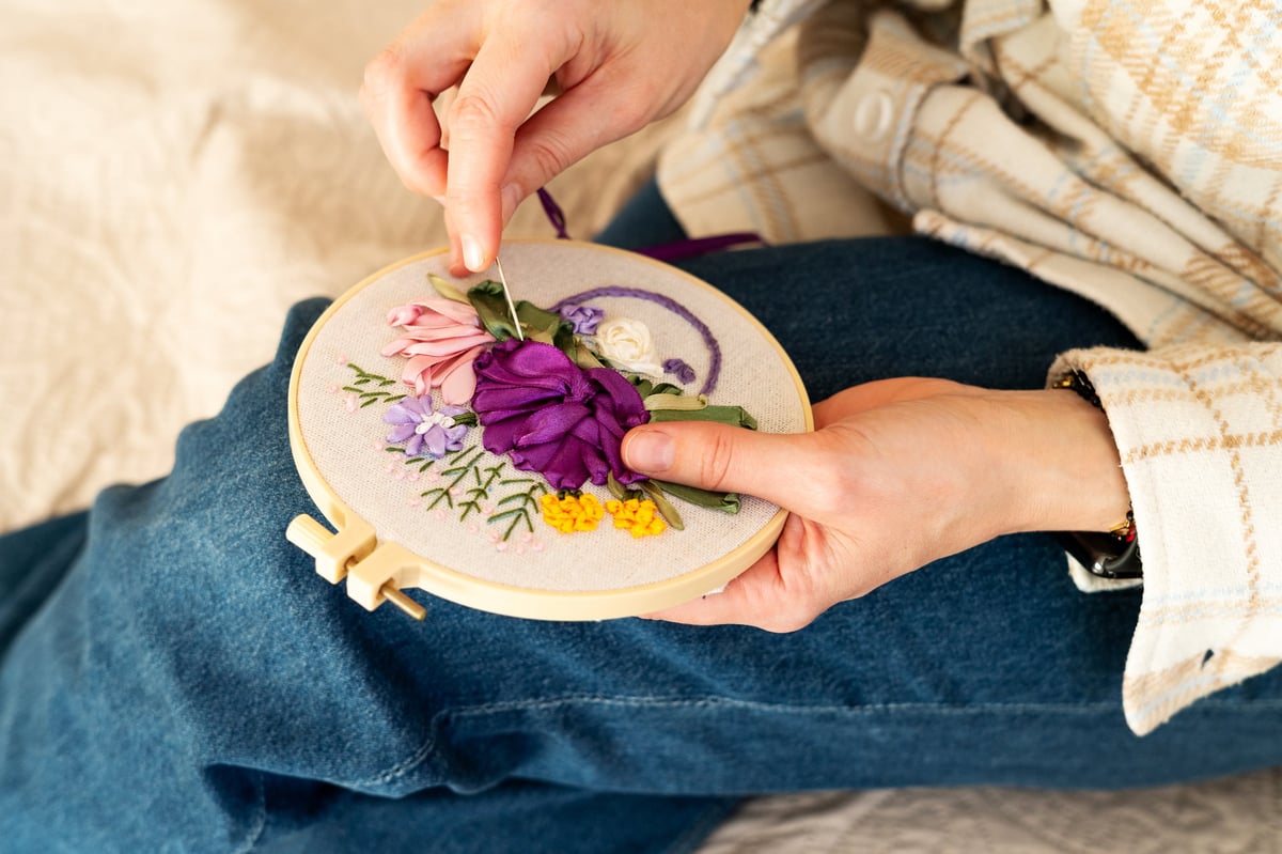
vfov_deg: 27.0
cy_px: 427
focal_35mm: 50
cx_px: 641
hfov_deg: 39.6
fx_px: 1780
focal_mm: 50
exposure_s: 1/100
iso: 500
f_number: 3.5
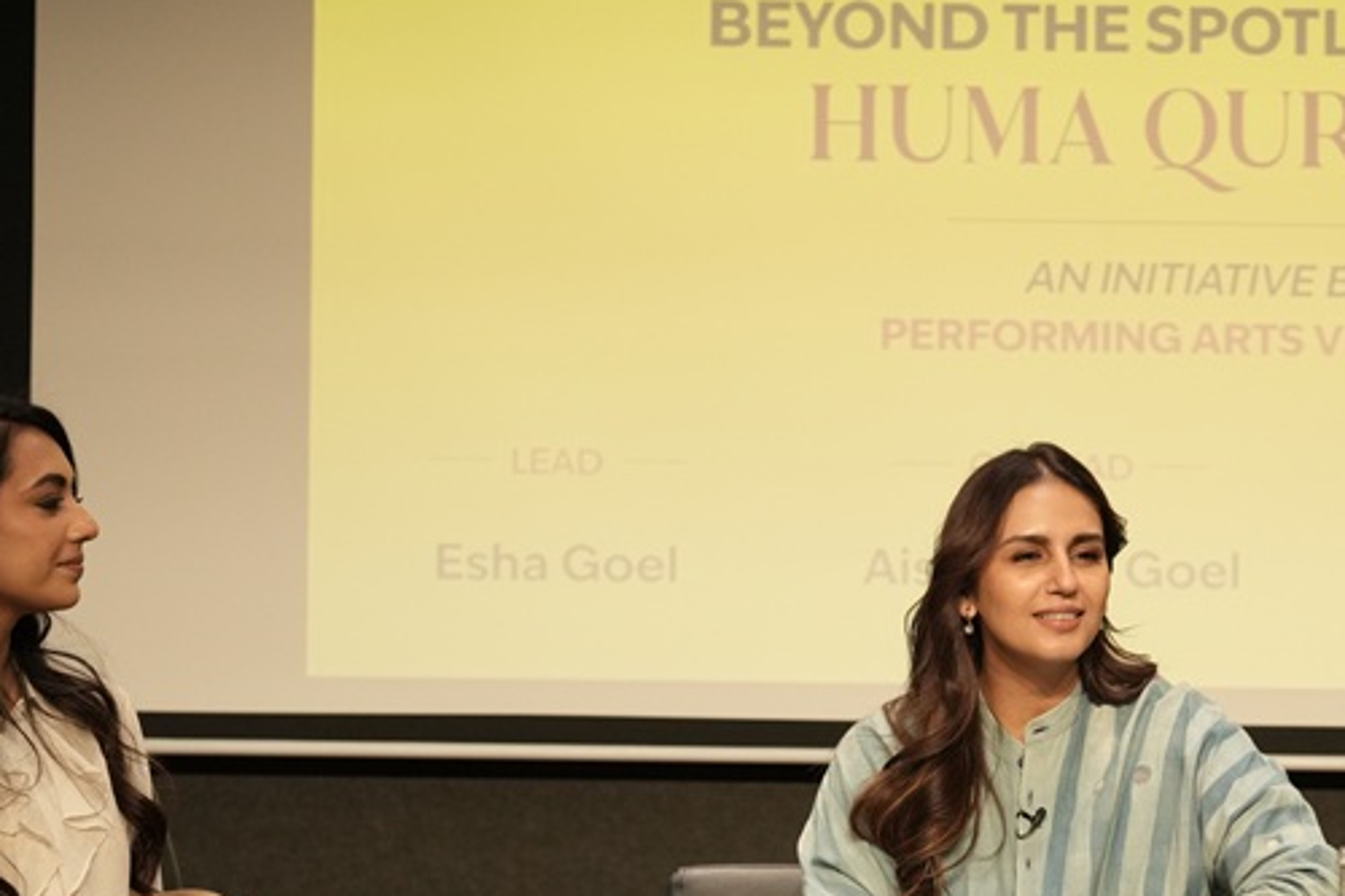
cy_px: 931
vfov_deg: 11.3
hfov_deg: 16.9
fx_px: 4482
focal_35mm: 120
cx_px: 1162
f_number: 2.8
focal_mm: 50
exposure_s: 1/250
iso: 1600
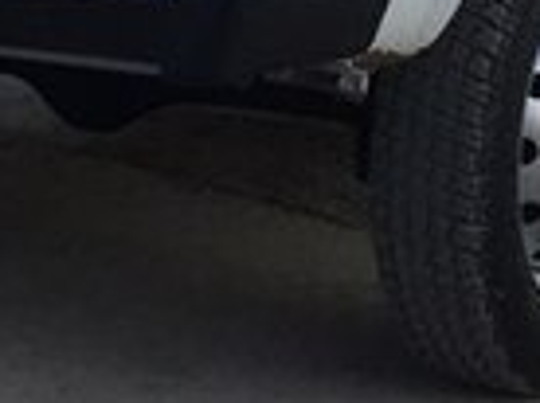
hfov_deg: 14.2
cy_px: -241
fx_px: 2165
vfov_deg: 10.2
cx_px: 125
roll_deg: -0.5
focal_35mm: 139
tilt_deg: +2.3
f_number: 2.2
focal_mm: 4.15
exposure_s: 1/30
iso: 40
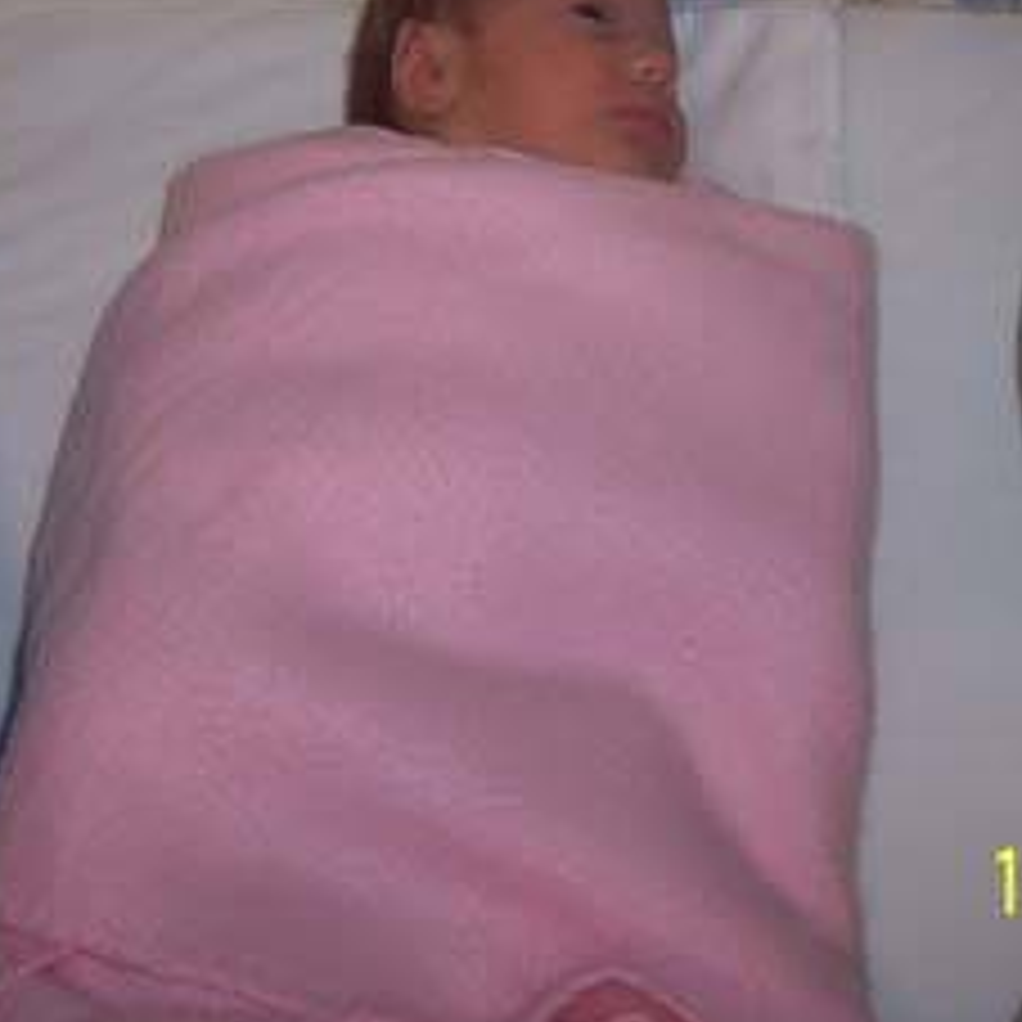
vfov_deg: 22.5
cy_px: 250
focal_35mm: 76
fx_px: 2539
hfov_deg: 22.7
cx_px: 423
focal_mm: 8
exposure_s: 1/60
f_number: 2.8
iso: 100
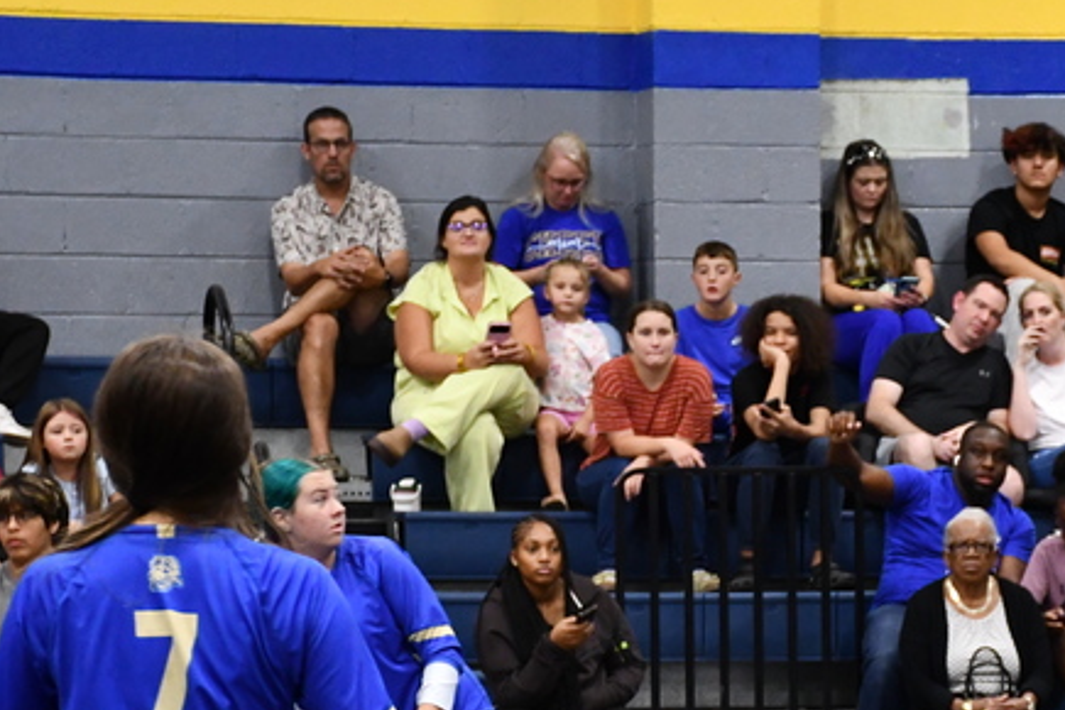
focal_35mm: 212
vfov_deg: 6.5
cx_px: 938
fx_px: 6271
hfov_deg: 9.7
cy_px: 760
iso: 2500
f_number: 5
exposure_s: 1/125
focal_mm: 60
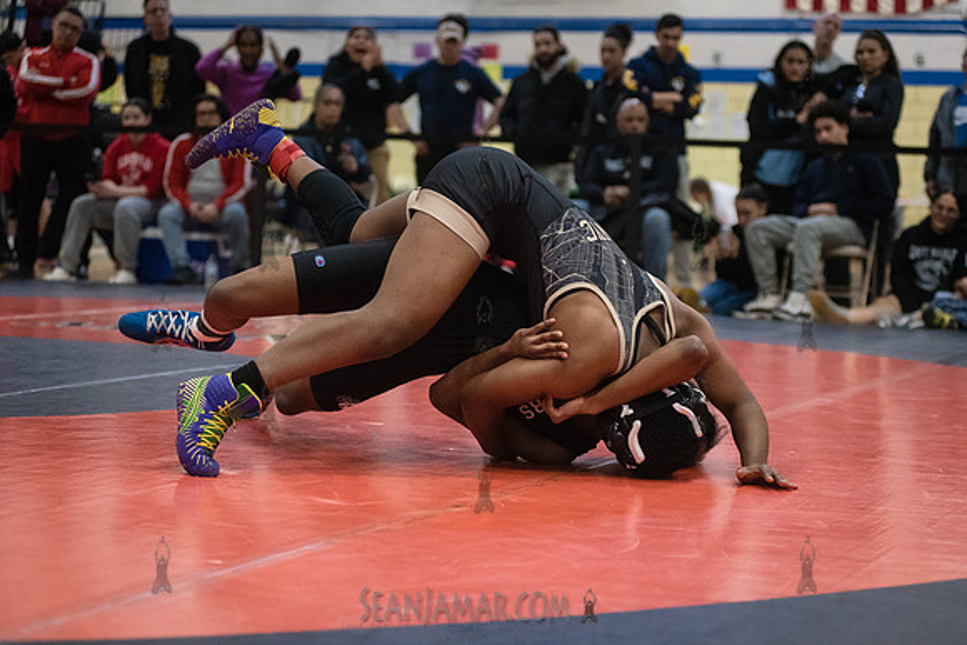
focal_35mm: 80
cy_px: 322
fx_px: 2149
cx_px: 484
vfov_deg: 17.1
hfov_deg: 25.4
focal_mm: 80
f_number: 3.5
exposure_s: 1/500
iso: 8000
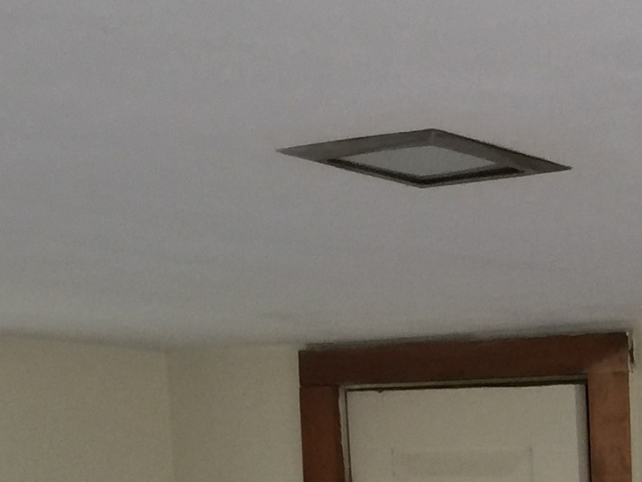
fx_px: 2263
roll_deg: -1.0
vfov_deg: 11.2
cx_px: 927
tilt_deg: -10.6
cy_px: 922
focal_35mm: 122
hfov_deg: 15.1
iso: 40
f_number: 2.2
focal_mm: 4.15
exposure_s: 1/15
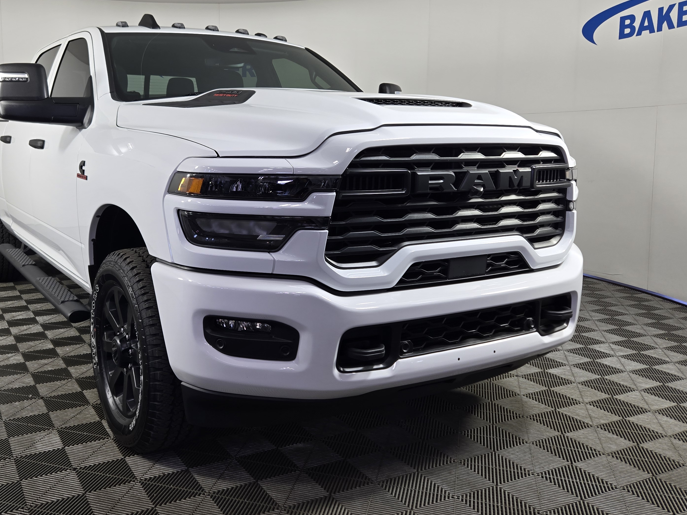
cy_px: 205
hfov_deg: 54.6
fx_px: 655
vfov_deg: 42.7
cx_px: 248
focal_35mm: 33
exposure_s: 1/120
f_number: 1.8
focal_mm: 5.4
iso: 50
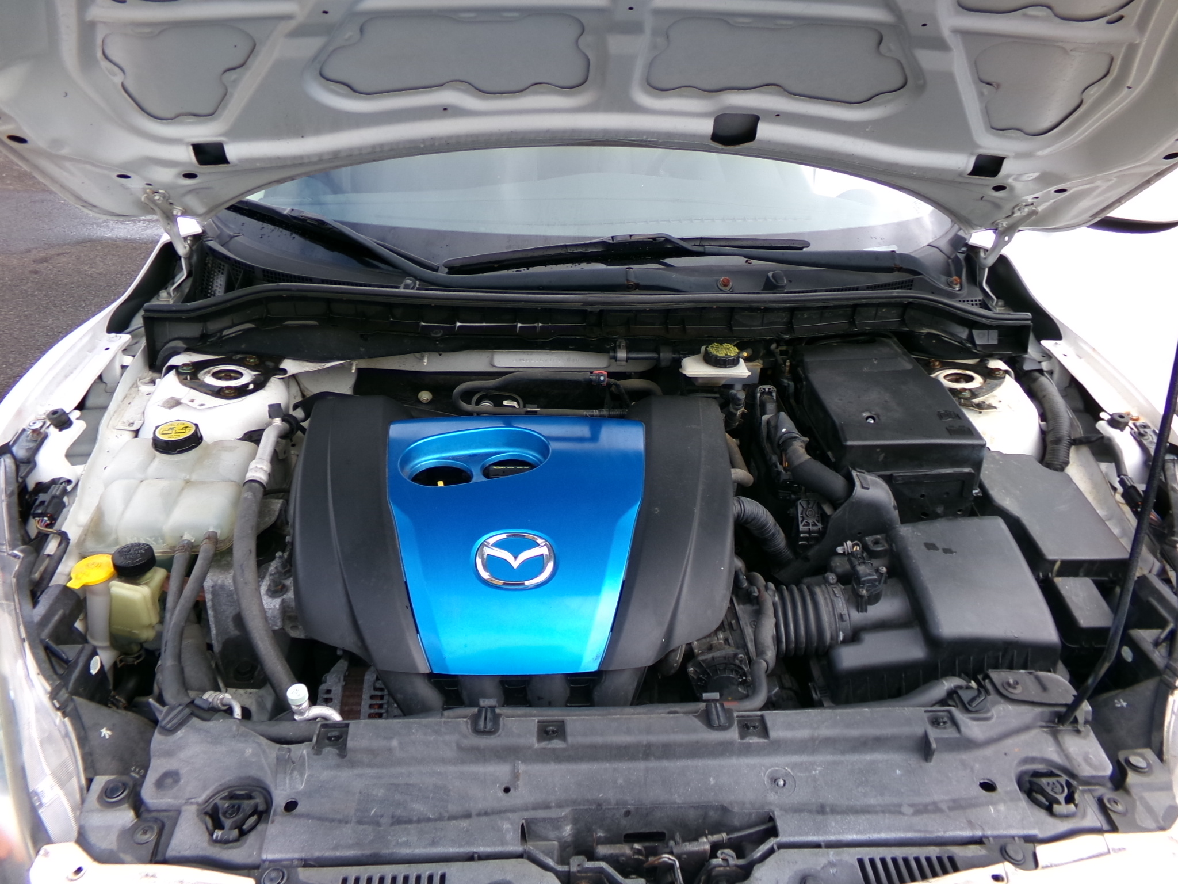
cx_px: 589
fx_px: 817
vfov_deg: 56.8
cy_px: 442
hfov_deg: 71.6
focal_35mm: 24
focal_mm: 4.3
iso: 100
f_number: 3.7
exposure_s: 1/140
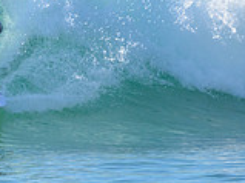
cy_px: 85
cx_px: -103
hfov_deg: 0.9
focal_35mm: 2146
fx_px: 15177
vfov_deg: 0.7
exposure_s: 1/2000
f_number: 5.6
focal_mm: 500
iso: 360
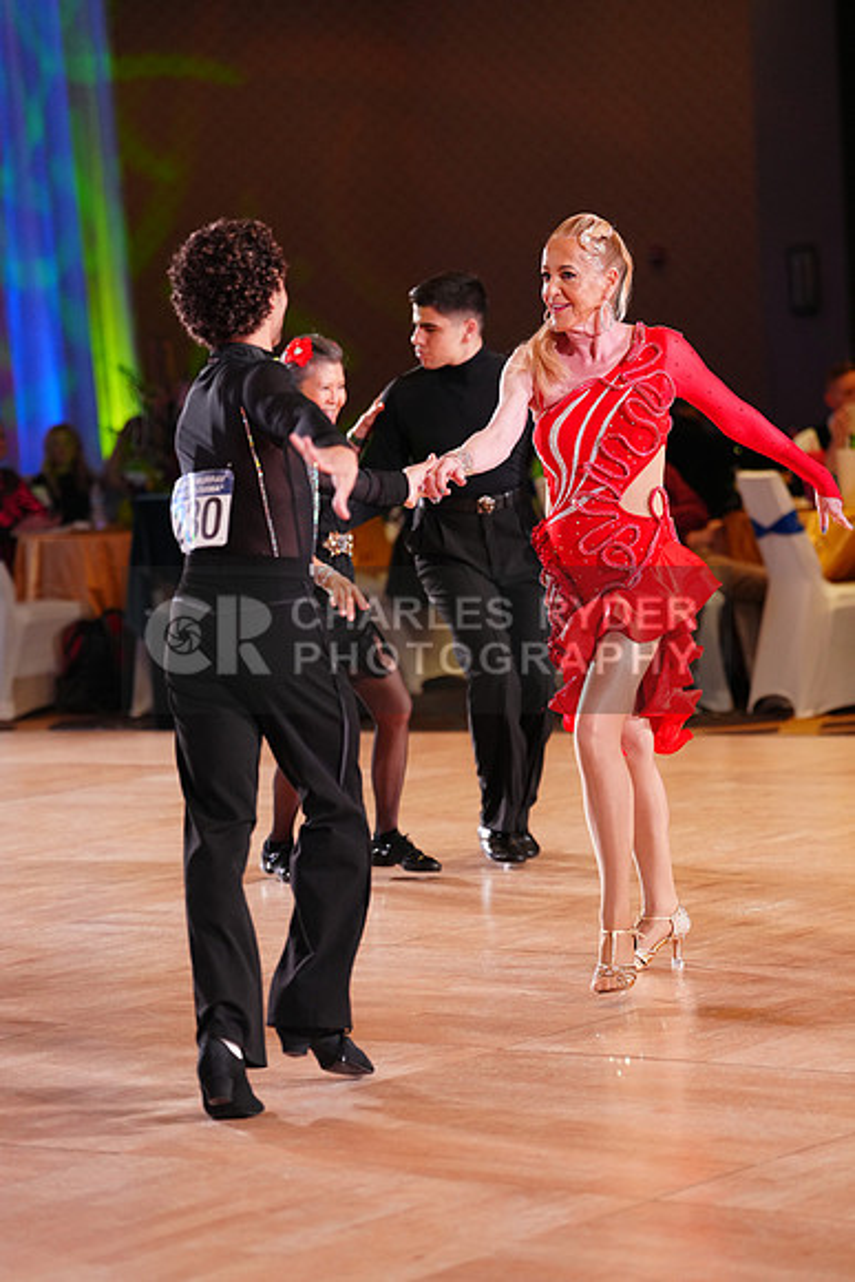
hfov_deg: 11.7
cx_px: 428
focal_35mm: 117
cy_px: 641
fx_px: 4165
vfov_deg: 17.5
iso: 2000
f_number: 2.8
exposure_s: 1/500
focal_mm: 117
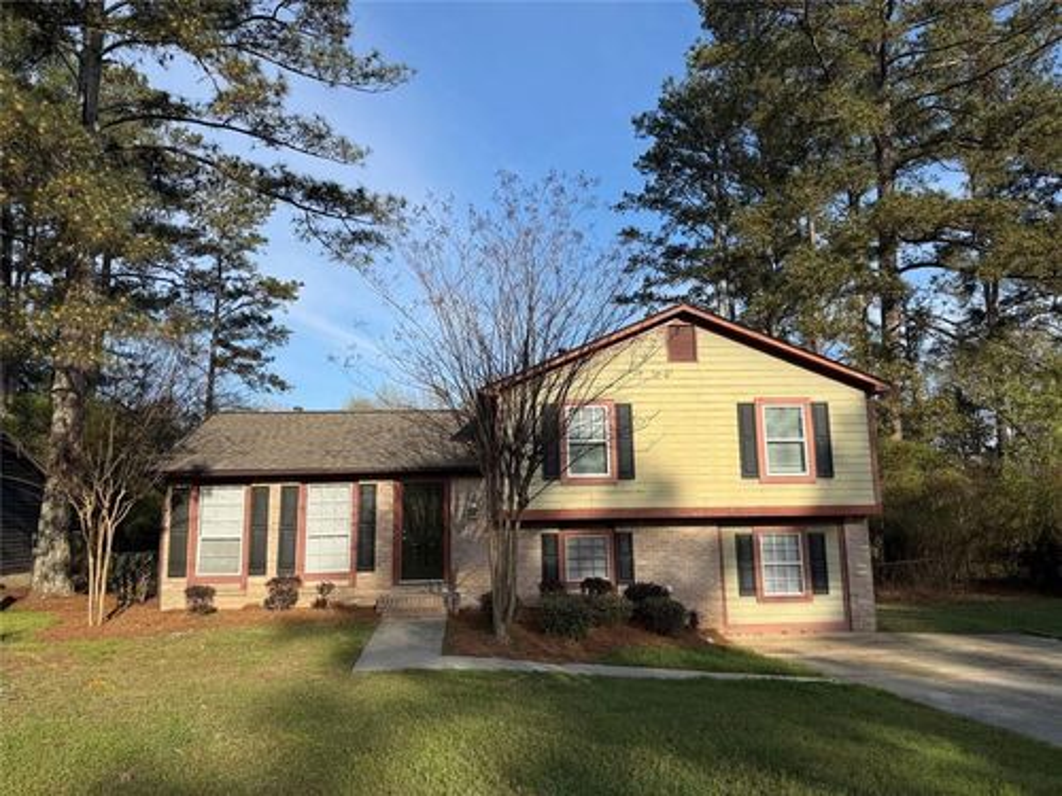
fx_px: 736
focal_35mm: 24
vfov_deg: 56.8
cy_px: 398
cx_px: 531
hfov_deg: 71.6
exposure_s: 1/3279
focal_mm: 6.76
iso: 80
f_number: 1.78
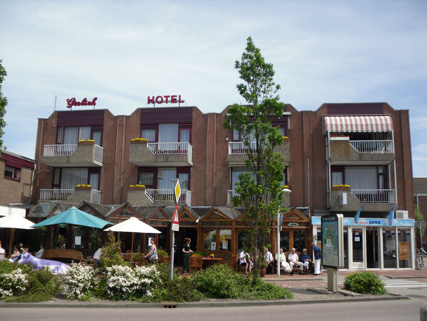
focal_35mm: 35
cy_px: 160
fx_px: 432
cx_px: 214
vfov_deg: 40.7
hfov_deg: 52.6
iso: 80
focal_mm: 6.3
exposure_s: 1/165
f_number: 7.6
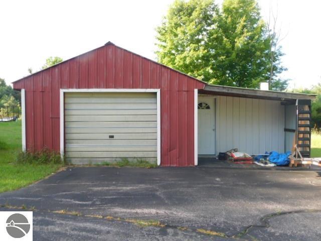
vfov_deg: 46.8
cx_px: 160
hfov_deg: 60.0
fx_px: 278
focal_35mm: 30
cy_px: 120
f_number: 3.2
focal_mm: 5.3
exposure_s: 1/200
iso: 125
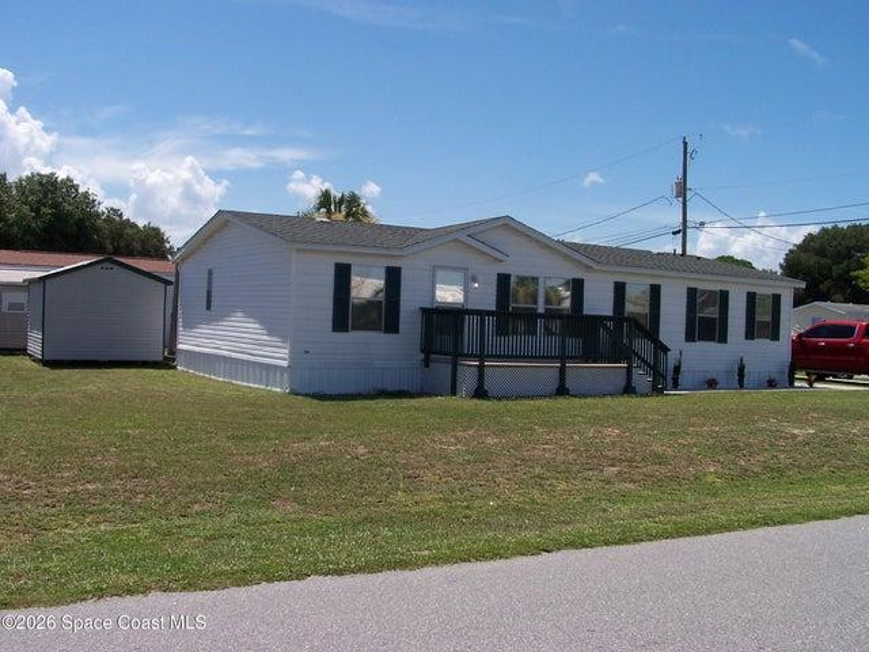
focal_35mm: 38
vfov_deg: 37.7
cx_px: 434
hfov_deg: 49.0
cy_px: 326
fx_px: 954
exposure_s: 1/500
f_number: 5.6
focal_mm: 6.3
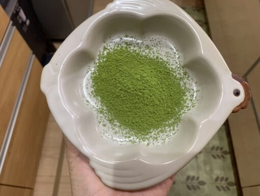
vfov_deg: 53.1
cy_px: 98
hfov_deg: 67.3
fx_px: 195
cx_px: 130
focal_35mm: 26
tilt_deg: -63.1
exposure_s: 1/63
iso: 100
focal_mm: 4.25
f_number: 1.8
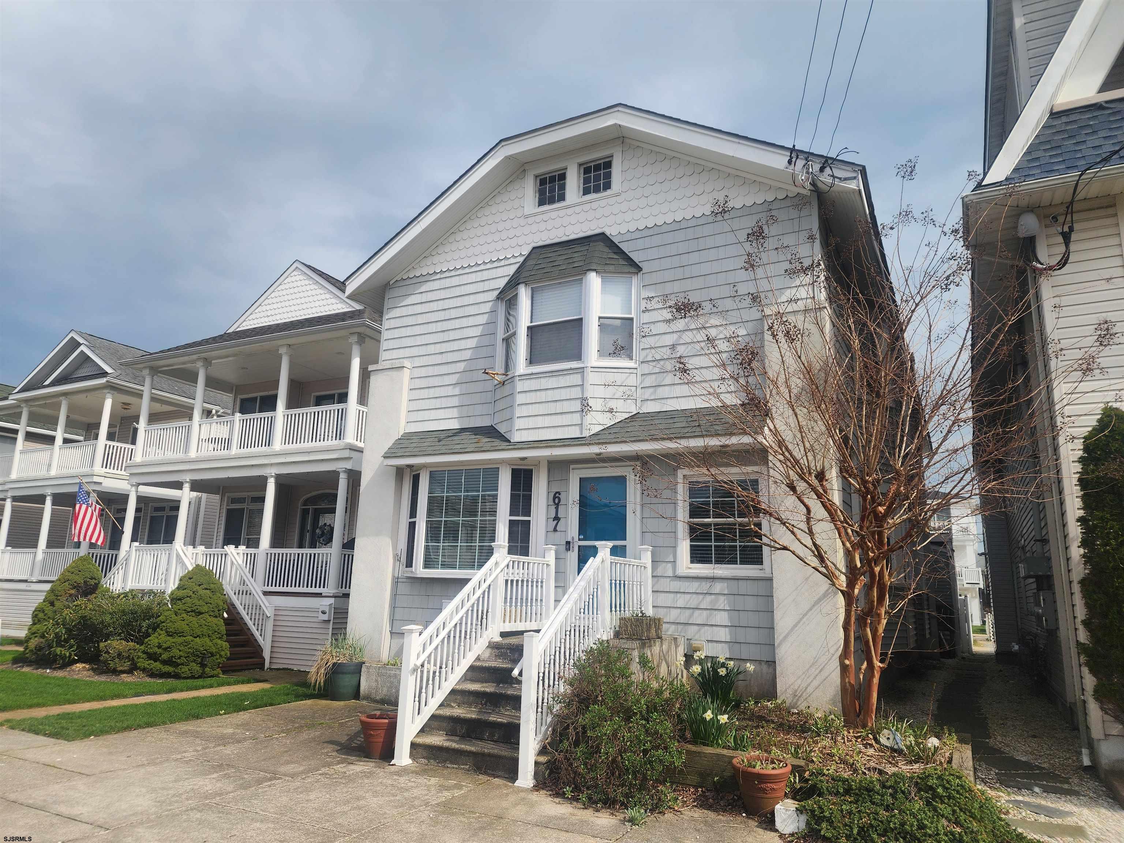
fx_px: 747
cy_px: 422
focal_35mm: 23
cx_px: 562
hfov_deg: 73.9
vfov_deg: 58.9
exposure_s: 1/1465
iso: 12
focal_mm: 6.4
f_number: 1.8
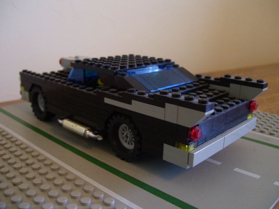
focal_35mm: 37
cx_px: 140
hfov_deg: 50.1
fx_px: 298
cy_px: 104
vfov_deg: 38.7
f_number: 2.7
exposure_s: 1/8
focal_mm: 6
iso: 160
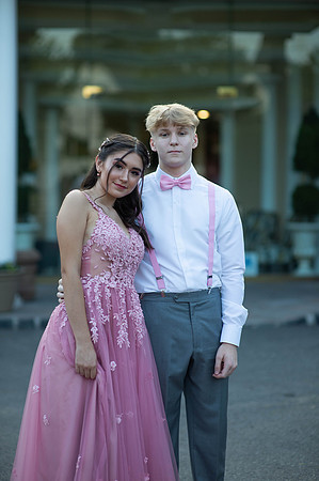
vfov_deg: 23.9
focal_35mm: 85
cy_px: 240
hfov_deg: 16.0
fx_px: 1132
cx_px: 160
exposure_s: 1/1000
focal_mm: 85
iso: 250
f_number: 2
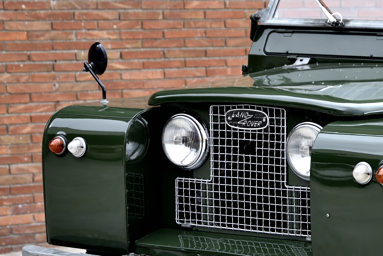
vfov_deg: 8.9
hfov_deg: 13.1
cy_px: 169
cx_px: 406
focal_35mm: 154
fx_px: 1639
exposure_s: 1/320
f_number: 2.8
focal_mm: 62
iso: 250
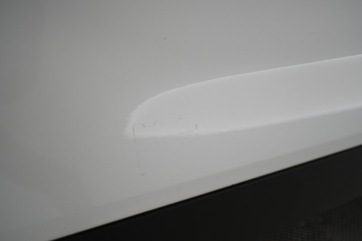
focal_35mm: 26
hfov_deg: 69.4
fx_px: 261
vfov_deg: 49.5
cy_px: 120
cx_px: 181
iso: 800
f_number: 4.5
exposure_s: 1/100
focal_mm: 26
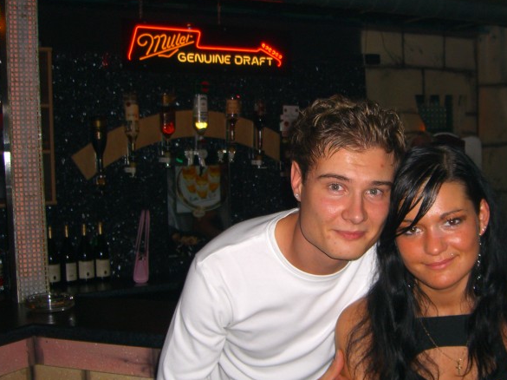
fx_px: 761
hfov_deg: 36.5
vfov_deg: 28.0
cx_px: 335
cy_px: 193
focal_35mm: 52
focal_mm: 7.9
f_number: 2.8
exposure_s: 1/60
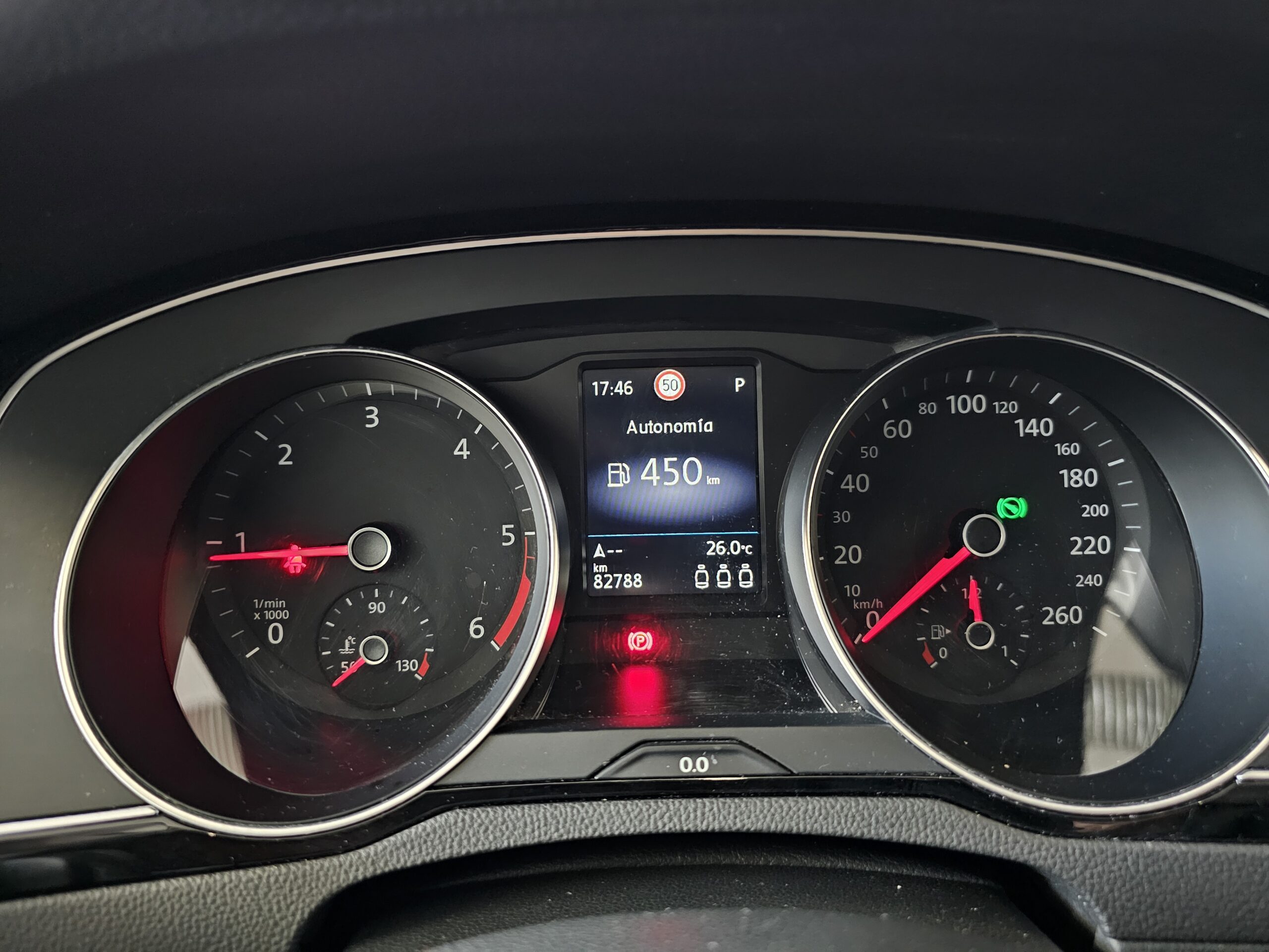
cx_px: 634
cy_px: 476
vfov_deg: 58.9
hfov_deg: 73.9
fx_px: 843
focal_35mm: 23
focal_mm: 6.3
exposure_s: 1/24
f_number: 1.7
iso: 1000
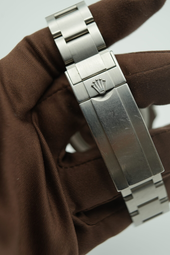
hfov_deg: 30.4
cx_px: 103
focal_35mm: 44
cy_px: 104
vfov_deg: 44.3
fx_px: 312
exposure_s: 1/250
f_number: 5
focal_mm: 35
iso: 400
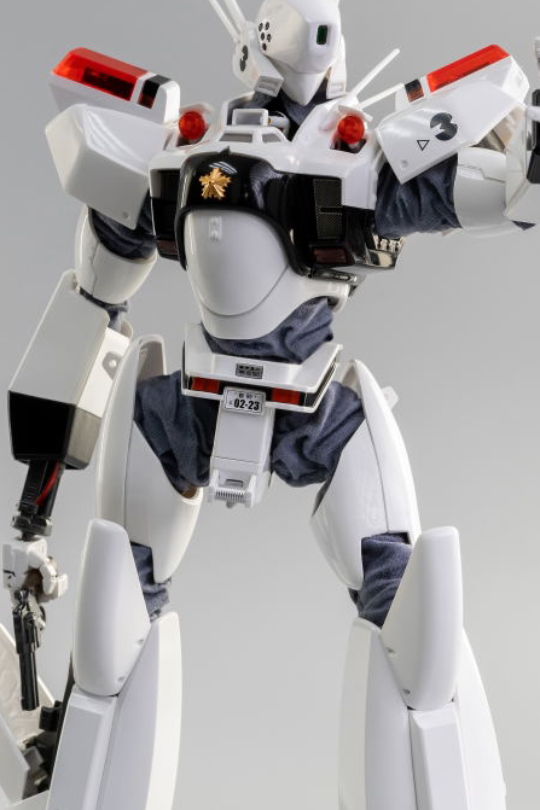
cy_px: 525
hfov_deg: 8.5
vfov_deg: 12.7
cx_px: 326
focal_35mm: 161
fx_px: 3624
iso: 200
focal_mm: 90
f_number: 13
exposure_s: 1/3
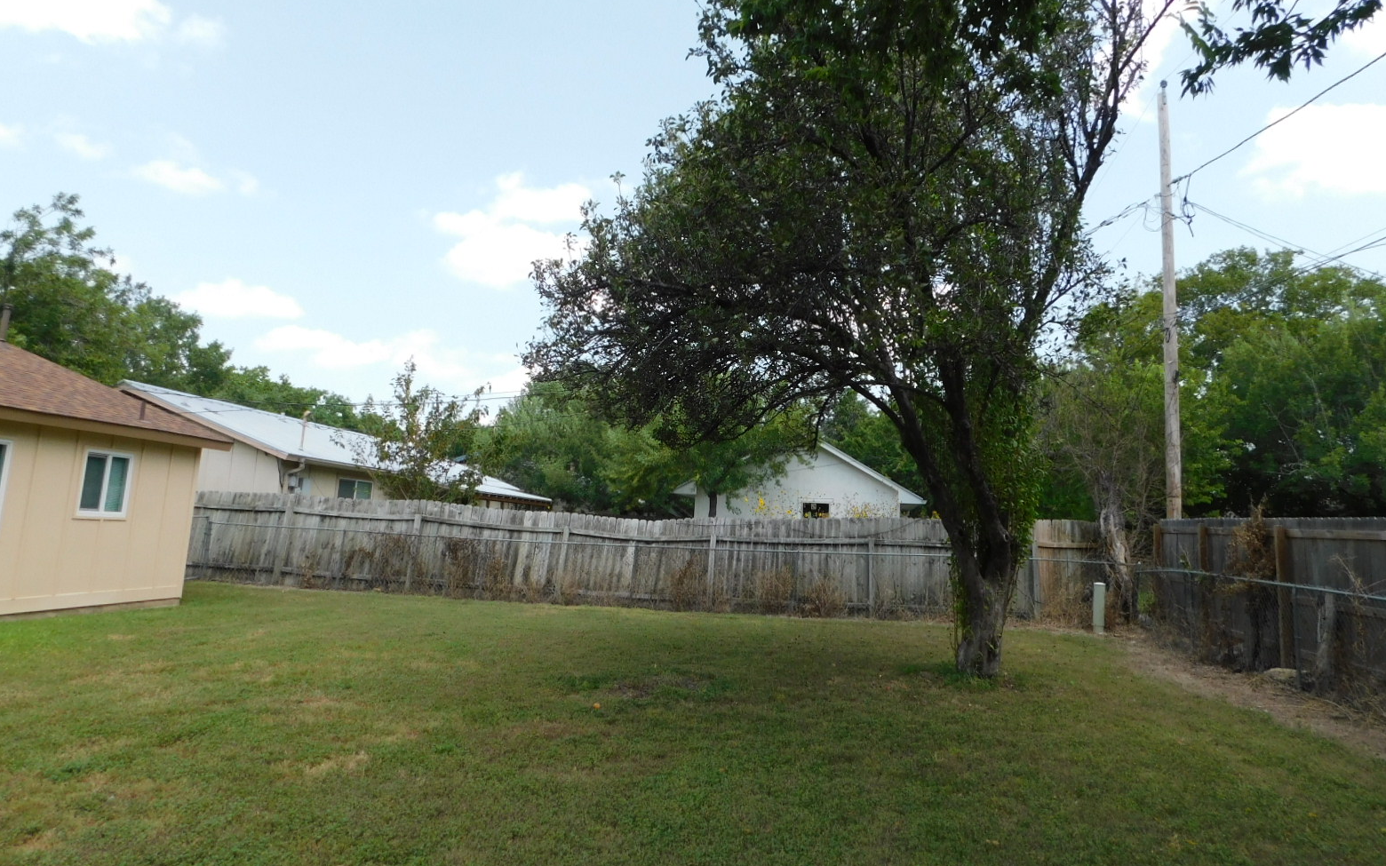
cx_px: 705
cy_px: 381
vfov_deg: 49.2
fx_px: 944
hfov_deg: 72.5
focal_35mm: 25
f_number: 3
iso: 125
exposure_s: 1/800
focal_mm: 4
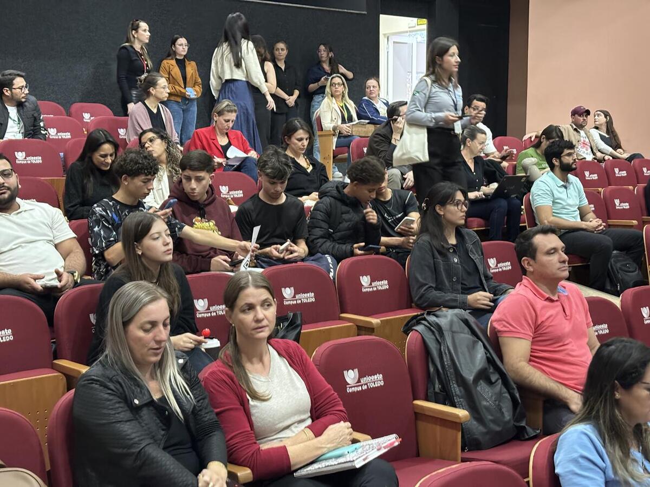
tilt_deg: -6.8
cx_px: 325
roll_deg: +0.2
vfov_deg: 28.0
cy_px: 244
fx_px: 976
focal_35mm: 52
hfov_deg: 36.8
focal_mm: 5.96
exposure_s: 1/30
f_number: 1.6
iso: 400
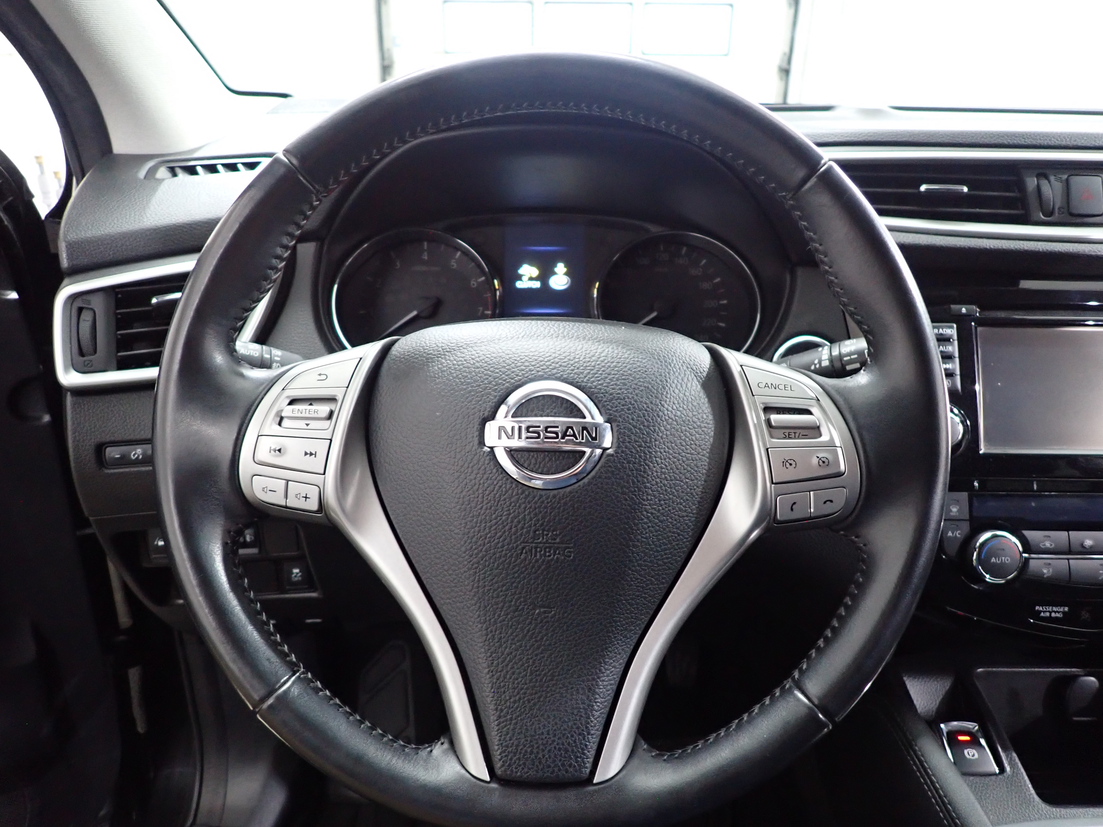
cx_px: 552
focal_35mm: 25
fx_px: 797
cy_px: 414
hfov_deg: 69.4
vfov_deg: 54.9
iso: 640
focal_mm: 4.5
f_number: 2
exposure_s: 1/30
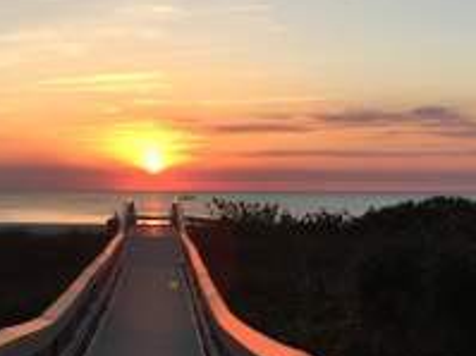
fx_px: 962
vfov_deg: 20.9
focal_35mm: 70
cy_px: 225
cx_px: 172
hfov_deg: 27.7
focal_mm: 4.15
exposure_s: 1/807
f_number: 2.2
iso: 32
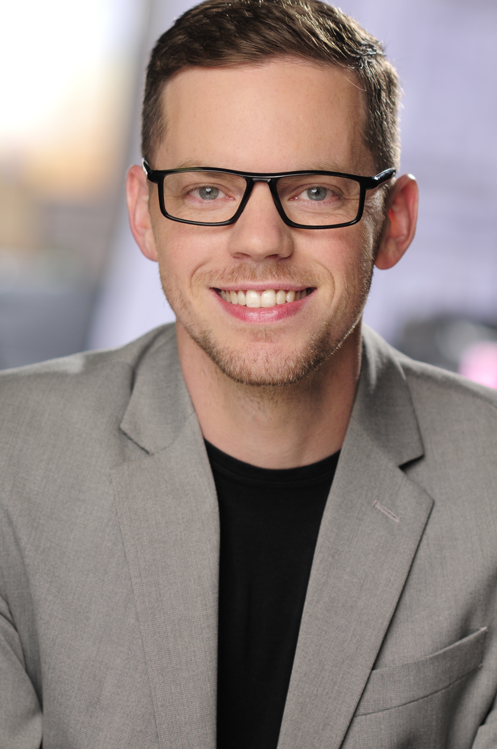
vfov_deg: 10.2
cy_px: 374
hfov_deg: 6.8
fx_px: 4204
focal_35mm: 202
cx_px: 248
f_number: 4
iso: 100
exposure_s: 1/200
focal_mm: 135
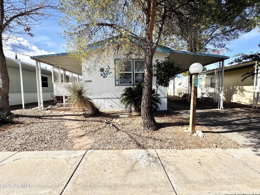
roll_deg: +1.2
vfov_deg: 85.7
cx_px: 130
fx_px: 105
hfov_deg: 102.1
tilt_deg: -4.1
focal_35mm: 14
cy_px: 98
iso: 50
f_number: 2.2
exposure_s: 1/1160
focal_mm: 2.22
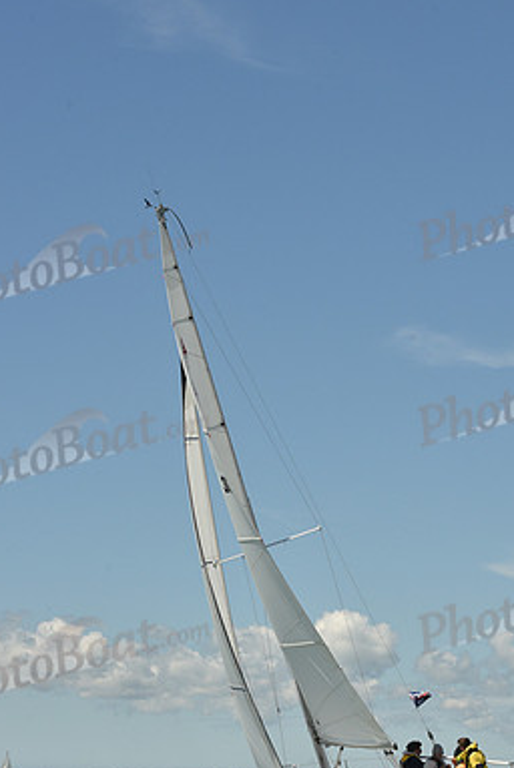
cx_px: 314
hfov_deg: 12.9
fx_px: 2266
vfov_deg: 19.2
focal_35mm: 106
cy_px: 527
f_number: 13
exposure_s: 1/800
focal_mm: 70
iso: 320
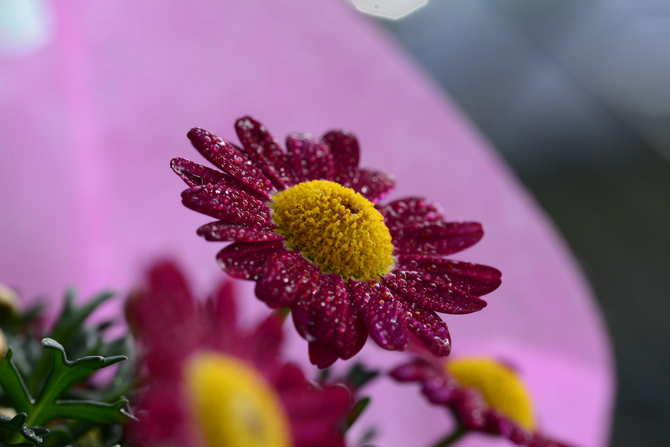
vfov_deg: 13.1
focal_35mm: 105
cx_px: 335
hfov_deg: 19.4
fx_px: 1955
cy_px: 224
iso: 400
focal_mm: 105
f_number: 11
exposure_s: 1/125
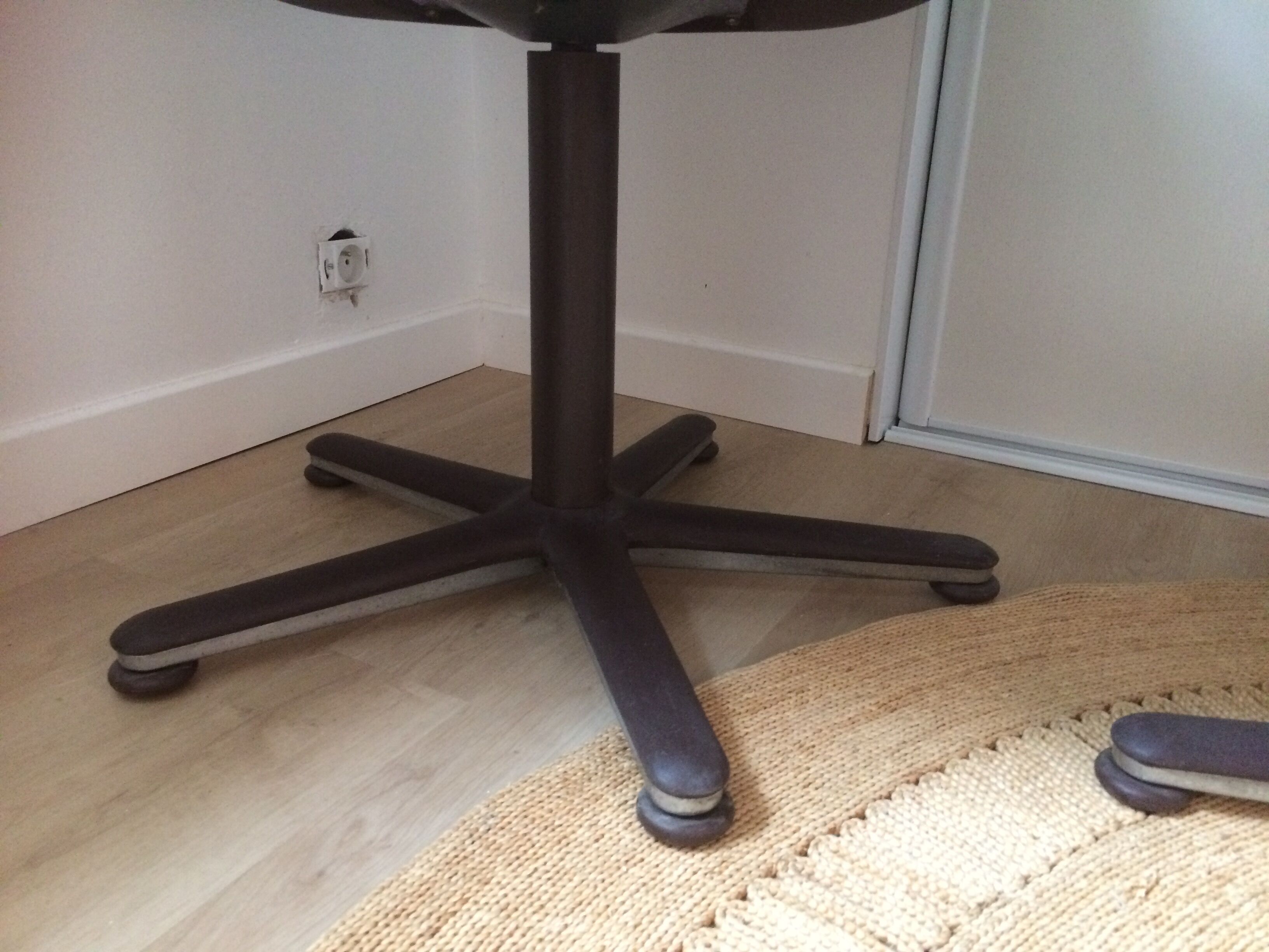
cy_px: 476
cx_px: 634
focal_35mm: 29
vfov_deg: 48.2
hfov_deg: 61.7
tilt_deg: -22.2
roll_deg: -3.5
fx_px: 1063
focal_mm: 4.15
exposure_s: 1/25
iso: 320
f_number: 2.2
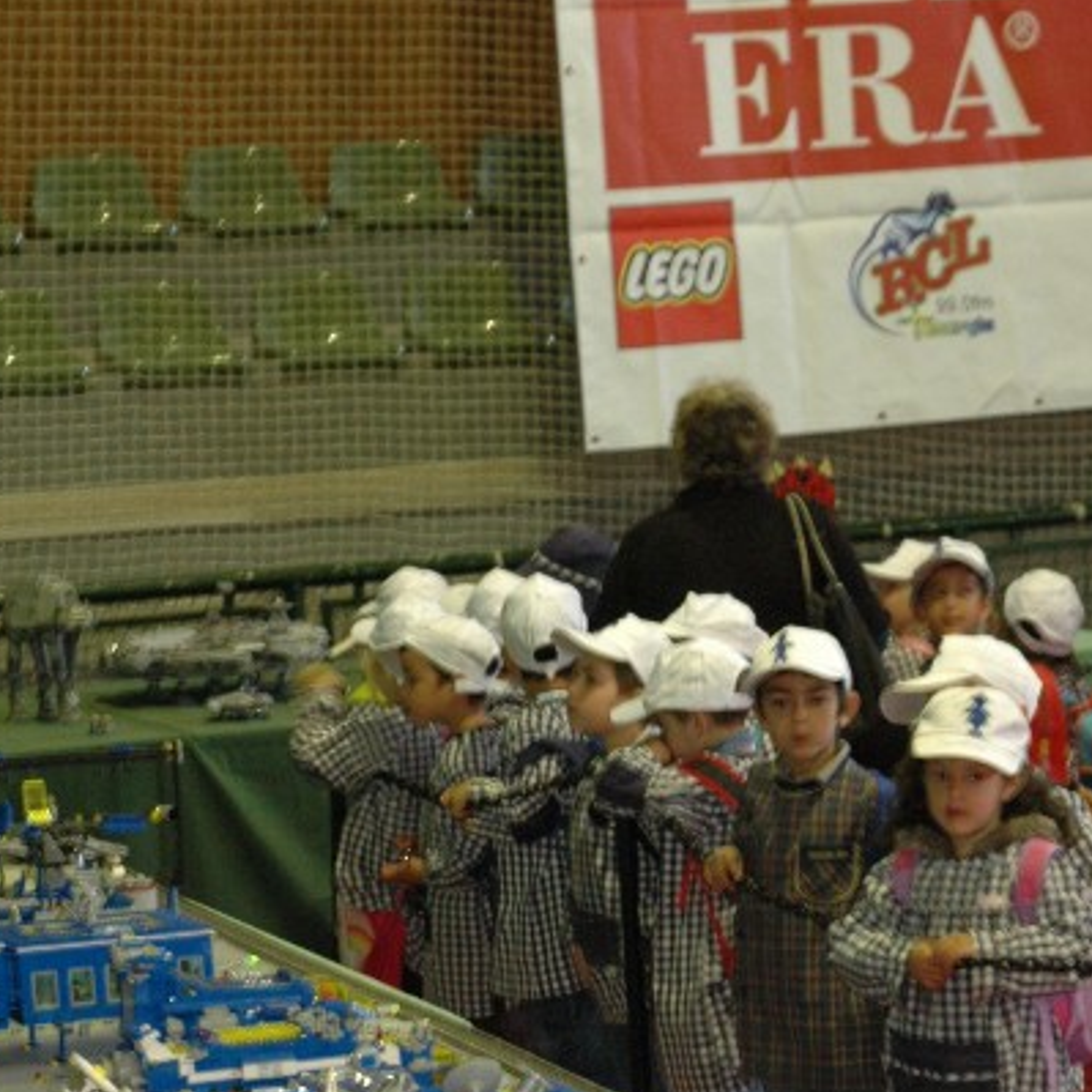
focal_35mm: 144
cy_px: 1243
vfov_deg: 11.9
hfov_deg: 12.1
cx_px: 584
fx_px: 5139
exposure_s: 1/13
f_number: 6.3
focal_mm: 44
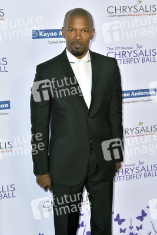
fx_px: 340
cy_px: 118
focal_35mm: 52
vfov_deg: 38.2
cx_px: 78
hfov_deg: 26.0
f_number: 6.3
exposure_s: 1/250
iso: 400
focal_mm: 52
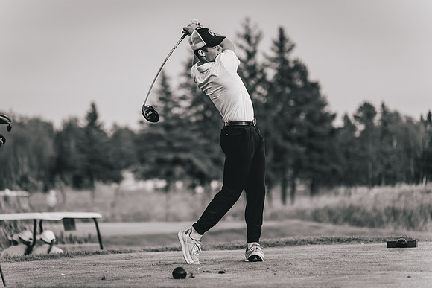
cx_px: 201
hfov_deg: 12.8
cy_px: 148
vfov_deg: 8.5
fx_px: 1929
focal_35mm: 161
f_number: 2.8
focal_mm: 150
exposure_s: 1/2000
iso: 400
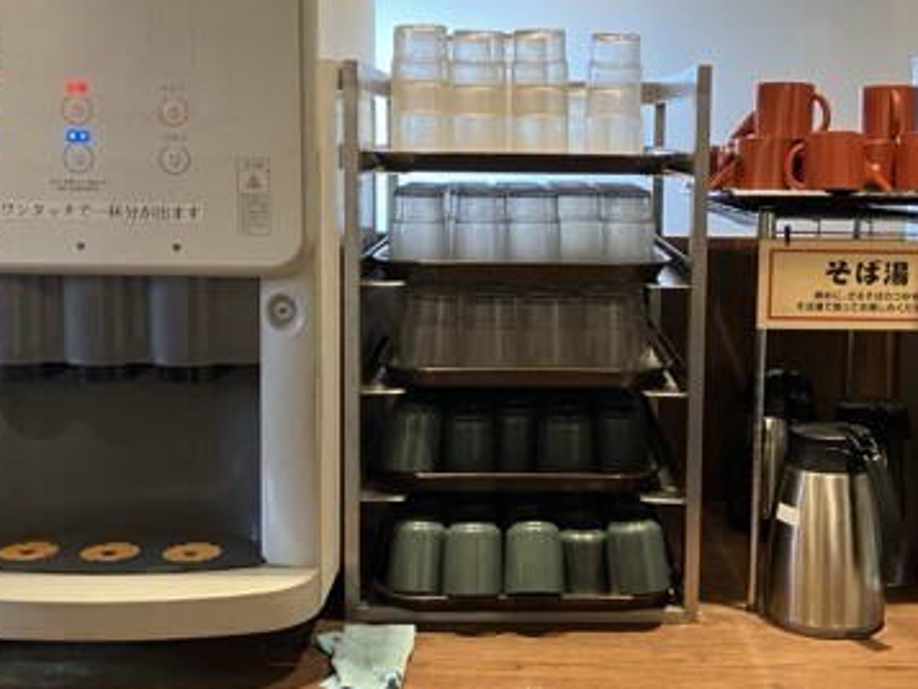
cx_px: 548
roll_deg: -2.1
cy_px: 298
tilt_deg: -5.4
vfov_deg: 30.9
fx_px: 1247
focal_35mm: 47
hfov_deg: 40.3
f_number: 1.8
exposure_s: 1/60
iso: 160
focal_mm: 3.99
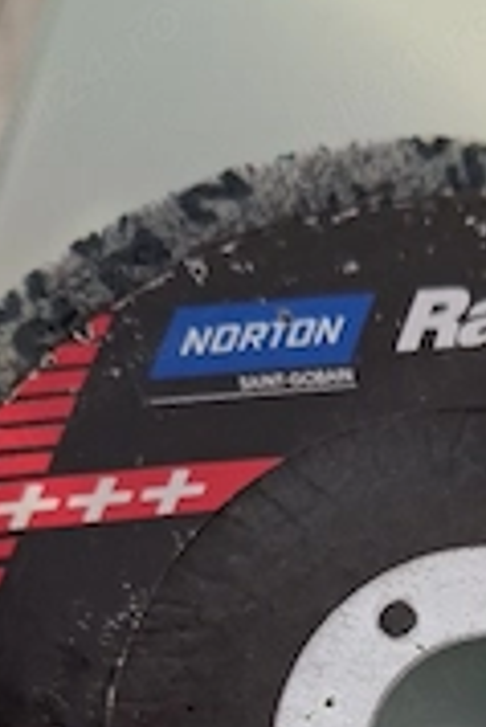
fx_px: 1273
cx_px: 449
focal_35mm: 63
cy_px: 788
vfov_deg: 29.0
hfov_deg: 21.1
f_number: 1.8
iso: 500
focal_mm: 4
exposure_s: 1/25
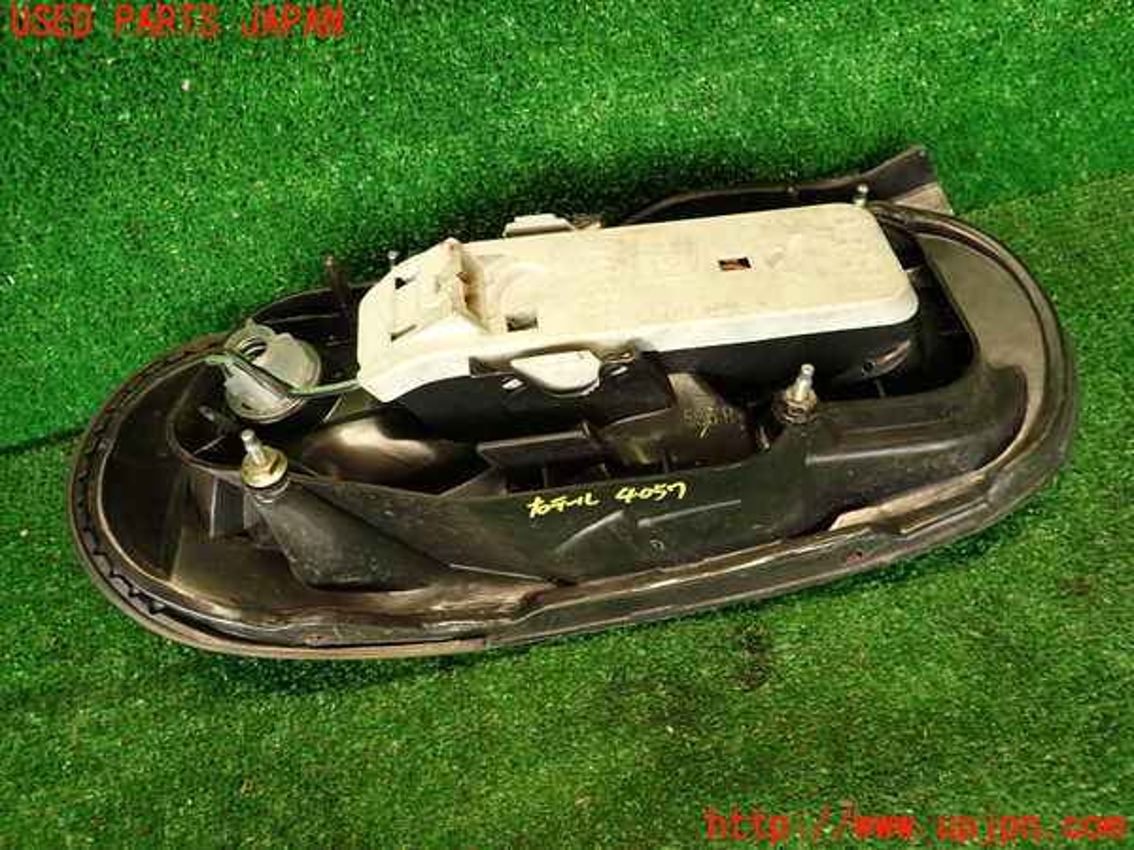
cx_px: 567
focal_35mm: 25
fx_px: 819
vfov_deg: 54.9
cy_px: 425
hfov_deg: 69.4
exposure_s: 1/30
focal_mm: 4.5
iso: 200
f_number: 2
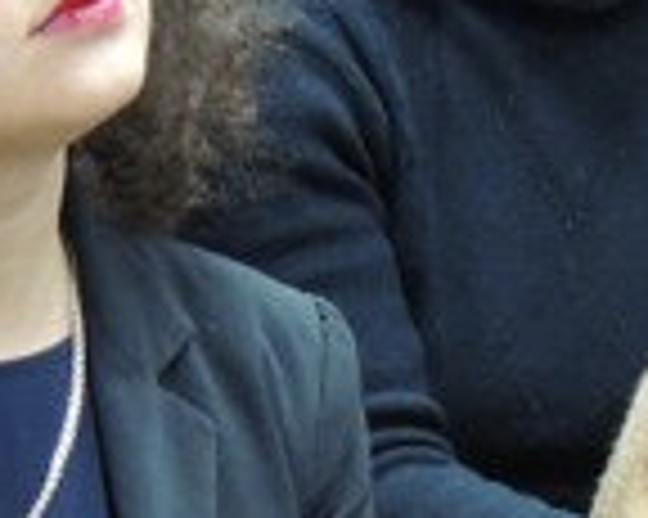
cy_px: 383
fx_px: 5002
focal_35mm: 261
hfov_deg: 7.4
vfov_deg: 5.9
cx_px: 410
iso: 800
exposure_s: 1/13
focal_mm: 10.7
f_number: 3.7
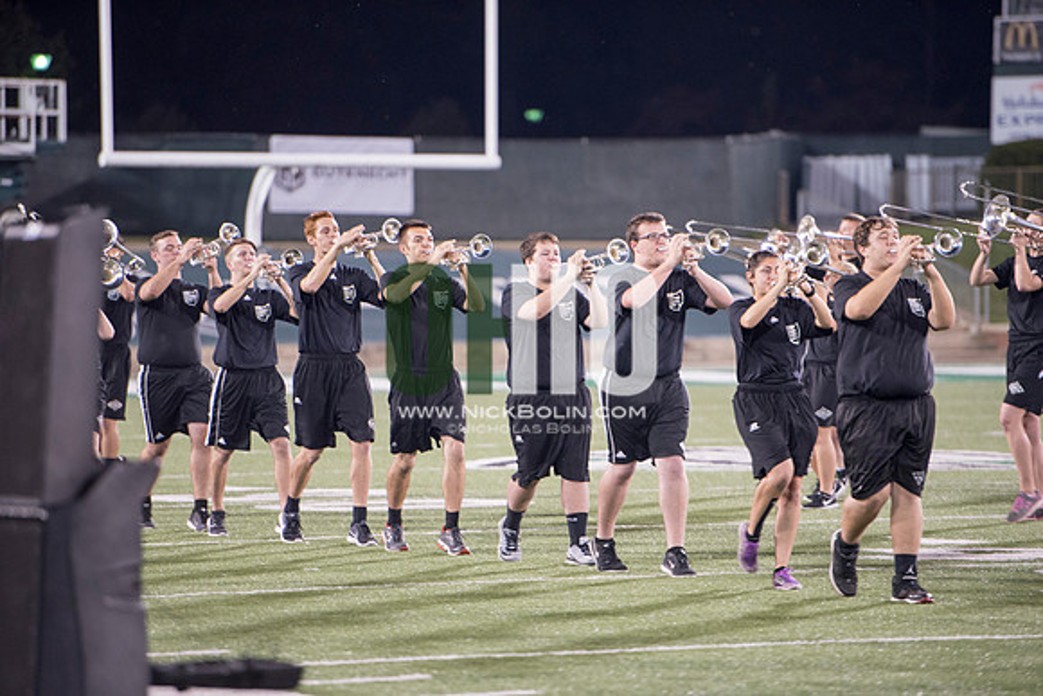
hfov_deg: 10.3
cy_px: 348
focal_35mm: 200
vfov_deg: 6.9
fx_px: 5796
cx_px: 522
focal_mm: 200
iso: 1000
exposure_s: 1/320
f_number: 2.8
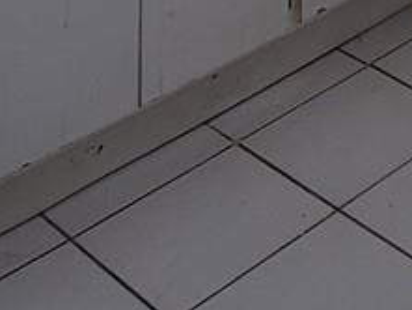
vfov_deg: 10.8
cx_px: 759
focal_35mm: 94
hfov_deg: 16.9
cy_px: -614
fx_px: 1119
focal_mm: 1.8
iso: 50
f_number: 2.2
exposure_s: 1/60
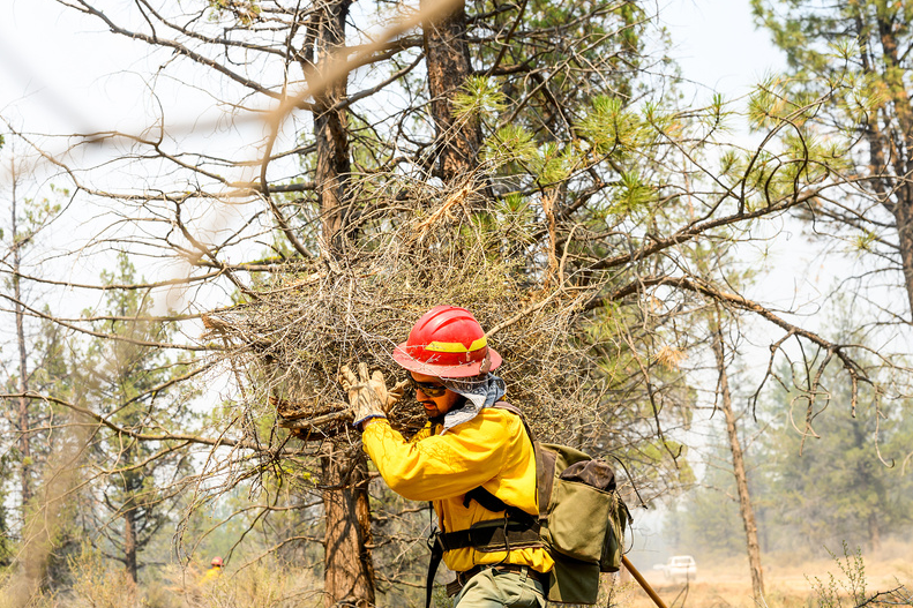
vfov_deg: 30.4
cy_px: 380
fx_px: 1116
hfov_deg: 44.5
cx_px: 422
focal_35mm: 44
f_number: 4.8
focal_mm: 34
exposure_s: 1/750
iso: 400
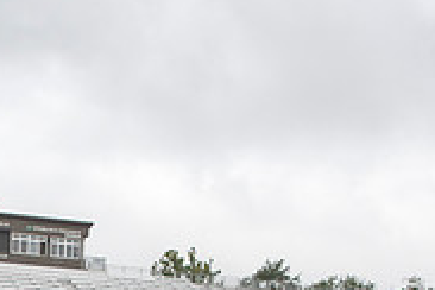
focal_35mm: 76
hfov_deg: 25.7
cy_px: 443
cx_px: 29
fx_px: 918
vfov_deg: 16.3
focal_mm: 24
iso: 400
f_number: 4
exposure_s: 1/800
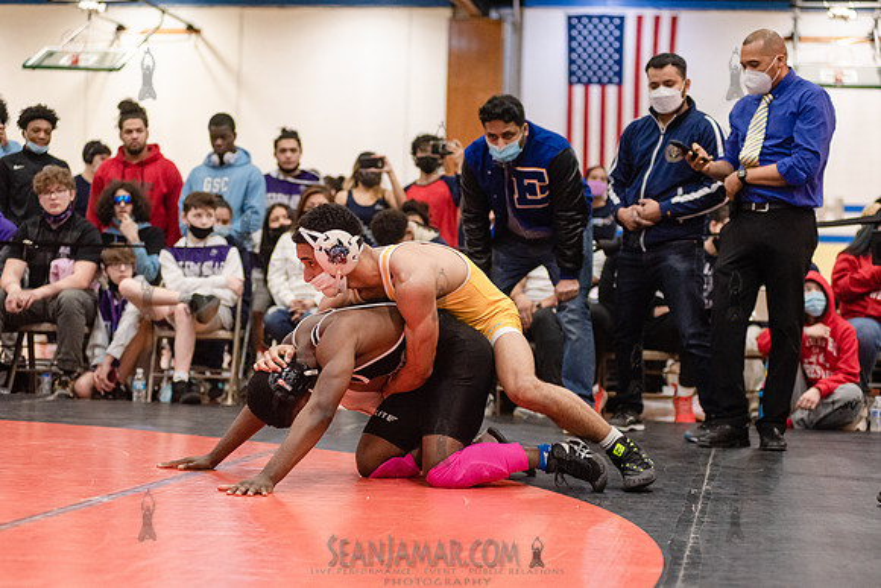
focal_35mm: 80
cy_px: 294
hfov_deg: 25.4
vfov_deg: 17.1
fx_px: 1958
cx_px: 440
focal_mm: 80
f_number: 3.5
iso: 4000
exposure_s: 1/400
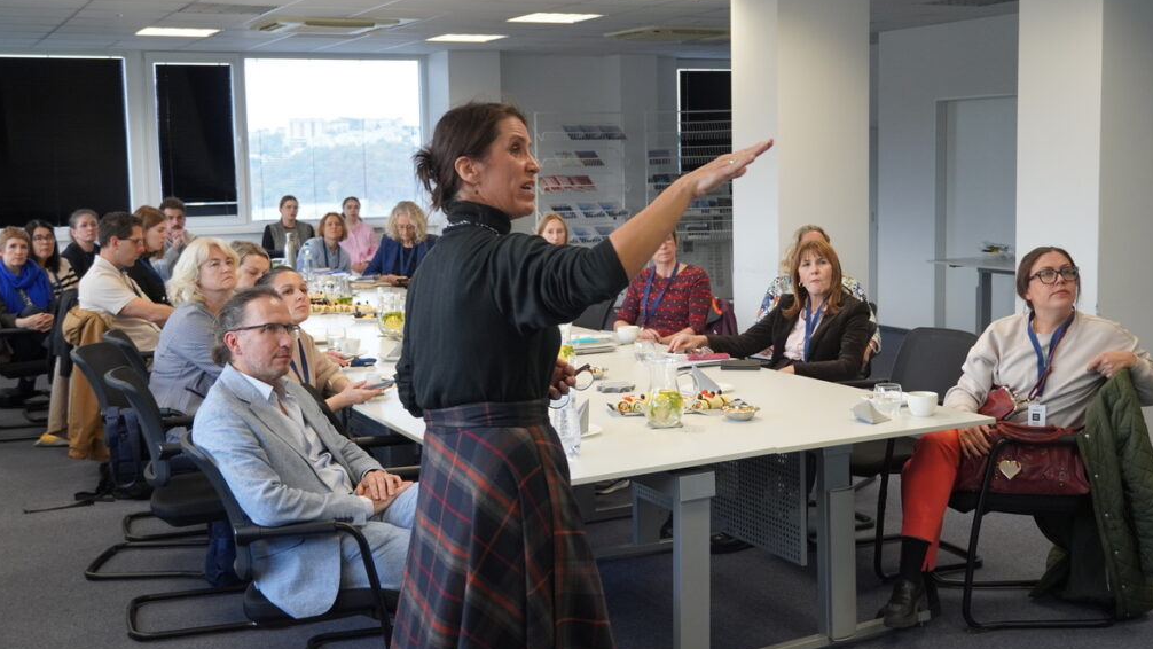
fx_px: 1468
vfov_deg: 24.9
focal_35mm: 48
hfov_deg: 42.9
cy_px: 303
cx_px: 581
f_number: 4.5
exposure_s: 1/160
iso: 1000
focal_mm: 30
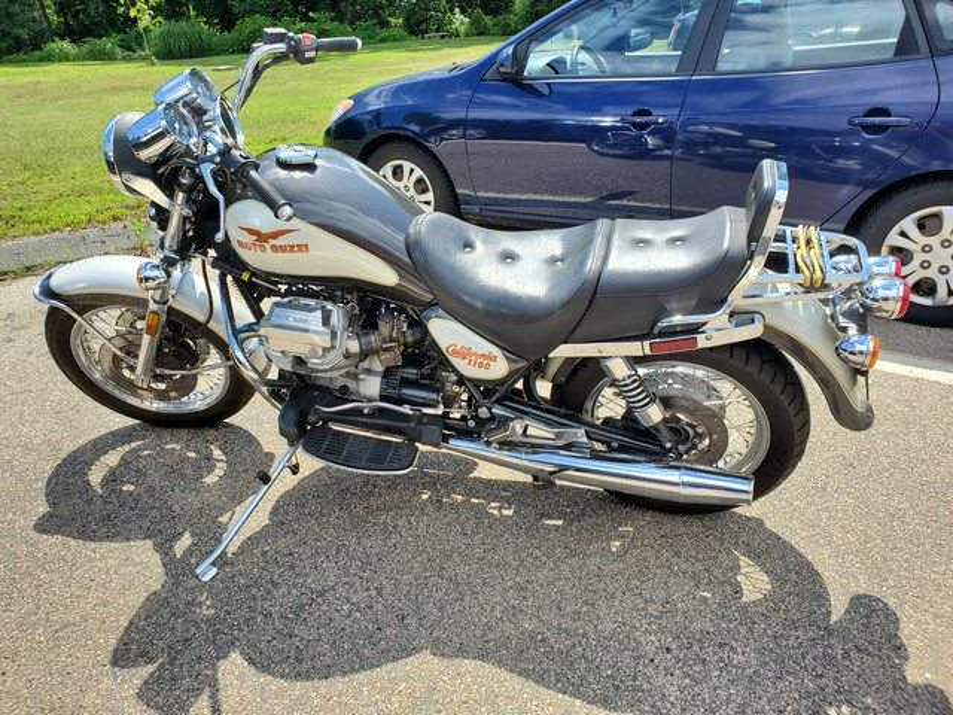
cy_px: 358
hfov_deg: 67.3
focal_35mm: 26
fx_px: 716
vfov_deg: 53.1
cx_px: 476
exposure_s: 1/833
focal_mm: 4.3
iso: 50
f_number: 2.4
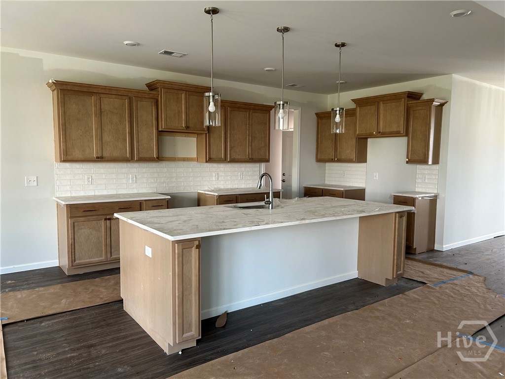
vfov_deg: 53.1
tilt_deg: -7.3
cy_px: 190
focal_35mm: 26
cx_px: 252
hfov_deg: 67.3
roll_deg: -0.5
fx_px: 379
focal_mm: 5.7
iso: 80
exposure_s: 1/60
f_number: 1.5
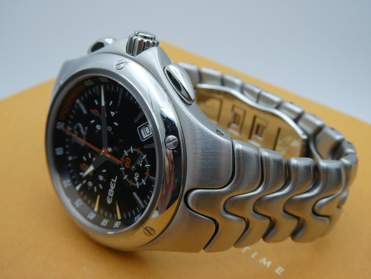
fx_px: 504
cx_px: 186
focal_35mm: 47
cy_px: 140
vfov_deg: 30.9
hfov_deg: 40.4
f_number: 4
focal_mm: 8.4
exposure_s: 1/125
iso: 80
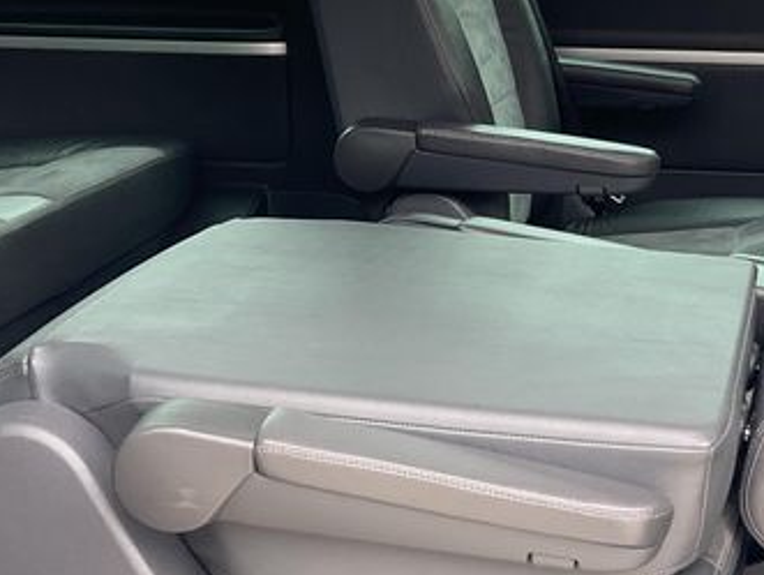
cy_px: 240
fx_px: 1547
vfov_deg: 21.0
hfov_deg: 27.3
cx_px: 582
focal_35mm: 70
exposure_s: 1/132
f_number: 1.8
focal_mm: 3
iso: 32
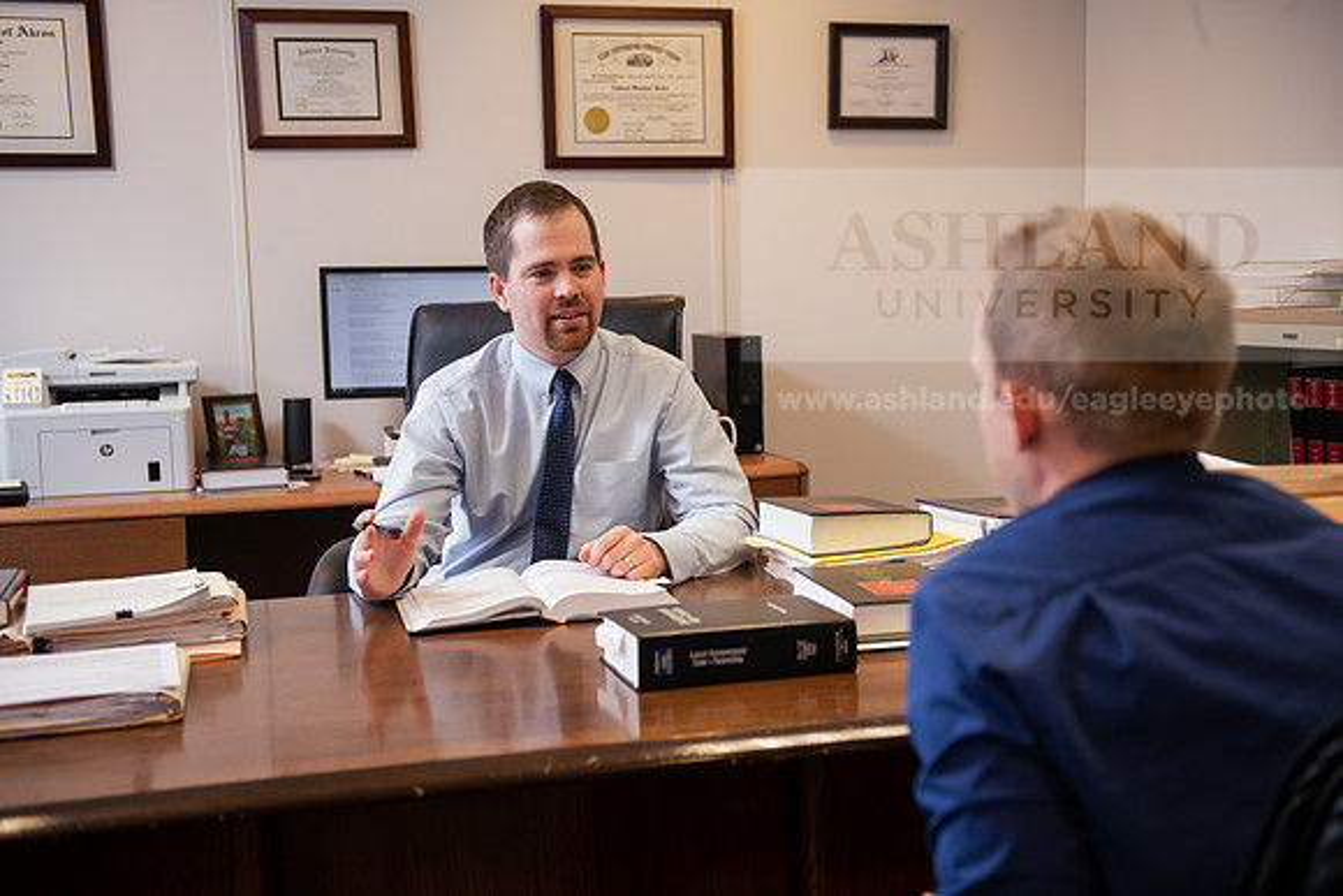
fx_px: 1791
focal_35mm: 48
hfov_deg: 41.1
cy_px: 448
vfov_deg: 28.1
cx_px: 672
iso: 1000
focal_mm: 48
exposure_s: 1/125
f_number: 3.2
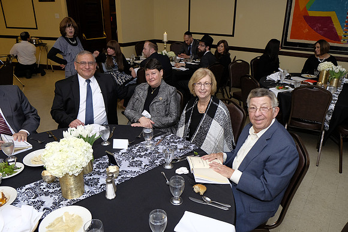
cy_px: 116
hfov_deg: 67.4
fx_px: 261
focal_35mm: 27
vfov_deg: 48.0
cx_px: 174
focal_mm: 18
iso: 1250
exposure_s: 1/180
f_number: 3.2
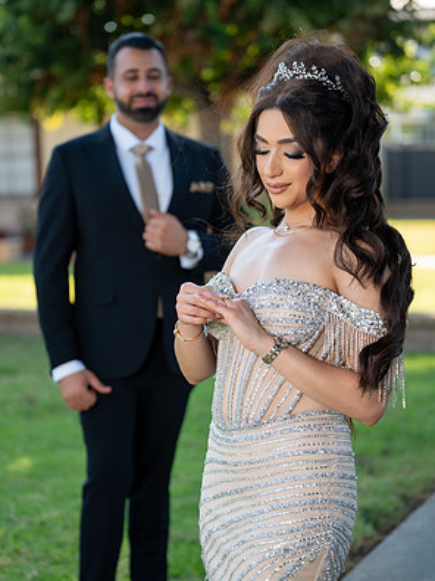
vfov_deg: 24.4
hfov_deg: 18.4
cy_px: 294
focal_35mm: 80
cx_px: 219
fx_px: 1341
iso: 125
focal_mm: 73
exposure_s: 1/320
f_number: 2.8
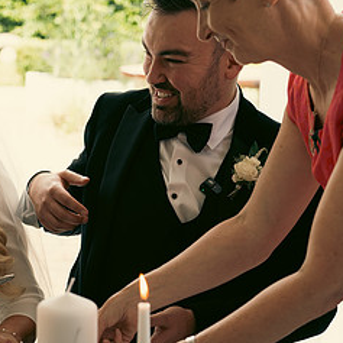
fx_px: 1166
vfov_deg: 16.7
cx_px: 64
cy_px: 229
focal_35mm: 104
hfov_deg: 16.6
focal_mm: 50
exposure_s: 1/160
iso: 125
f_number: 3.5
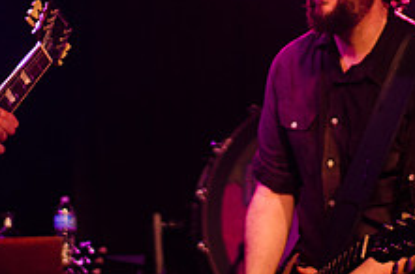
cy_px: 54
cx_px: 205
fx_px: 1356
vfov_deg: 11.5
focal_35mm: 118
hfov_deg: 17.4
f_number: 1.8
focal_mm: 30
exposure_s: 1/80
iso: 1600
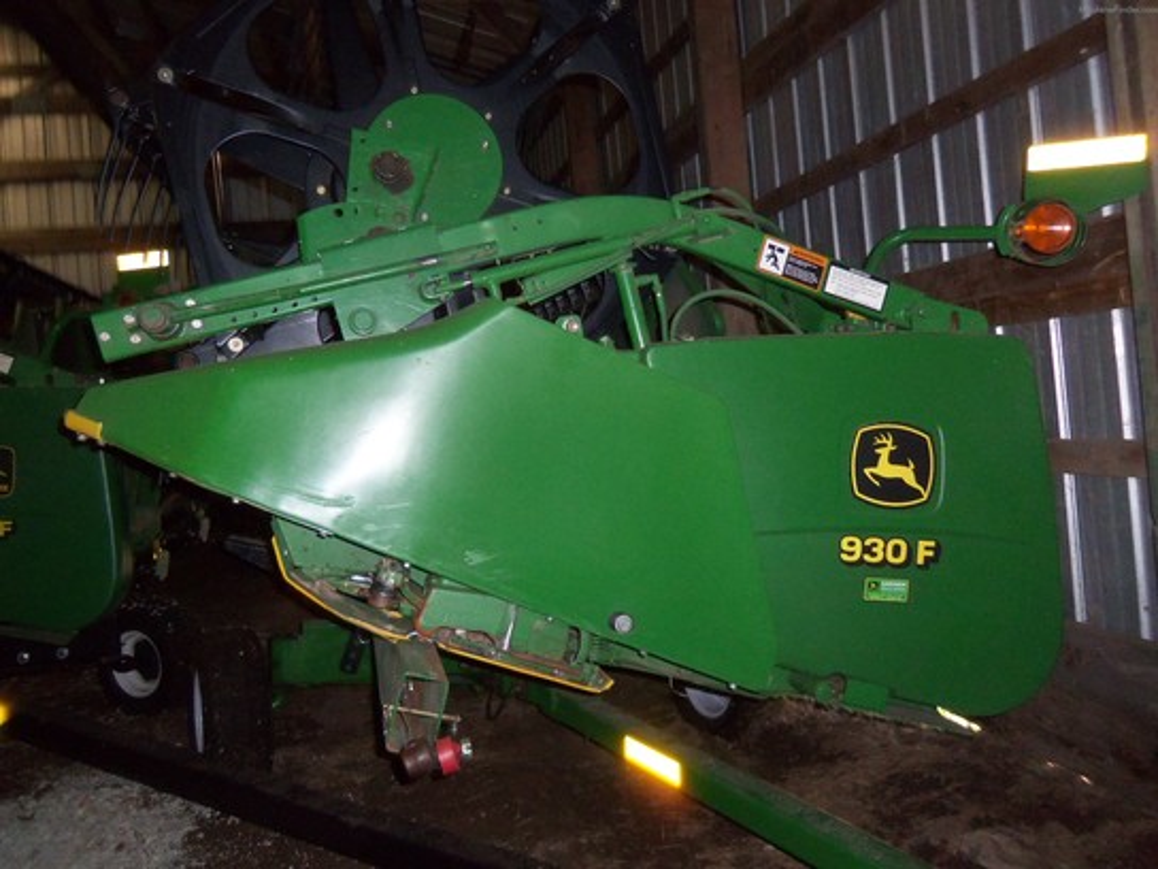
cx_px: 579
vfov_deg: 49.7
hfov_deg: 63.4
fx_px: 937
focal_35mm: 28
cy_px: 434
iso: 250
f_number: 3.9
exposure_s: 1/40
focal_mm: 5.1
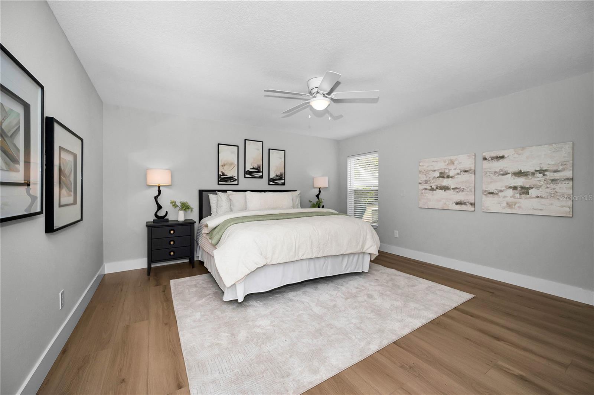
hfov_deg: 104.3
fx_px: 231
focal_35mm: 14
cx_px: 297
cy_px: 198
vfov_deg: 81.1
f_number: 7.1
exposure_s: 1/200
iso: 320
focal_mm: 14
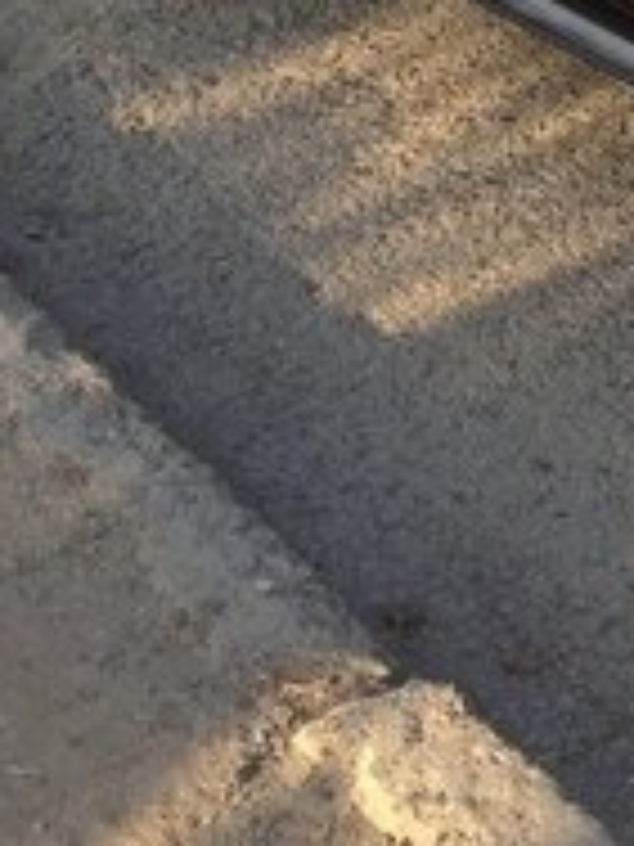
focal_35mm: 123
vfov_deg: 15.3
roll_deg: -2.4
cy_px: -259
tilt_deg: -18.7
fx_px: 3004
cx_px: 1142
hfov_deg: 11.2
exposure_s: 1/262
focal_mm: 4.28
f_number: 2.4
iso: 50
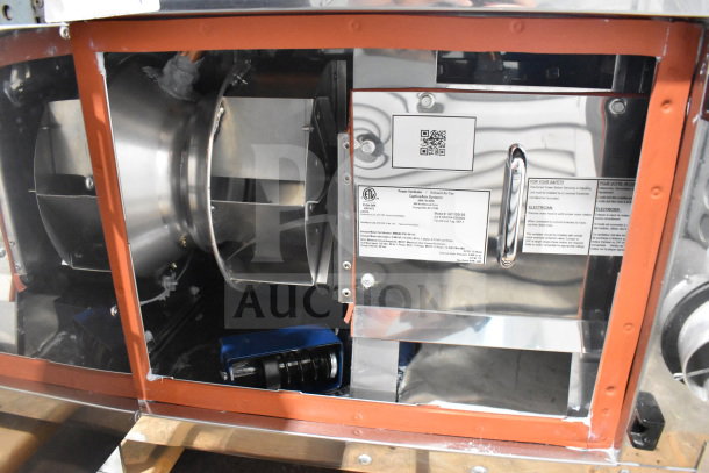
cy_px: 236
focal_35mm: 27
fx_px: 532
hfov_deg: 67.4
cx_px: 354
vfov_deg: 48.0
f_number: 5
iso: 6400
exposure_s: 1/100
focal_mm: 18
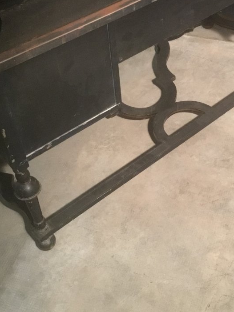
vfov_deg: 35.9
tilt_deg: -41.7
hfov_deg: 27.2
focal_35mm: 53
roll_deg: -0.6
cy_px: 107
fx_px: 478
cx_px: 170
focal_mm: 3.3
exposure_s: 1/25
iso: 200
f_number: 2.4
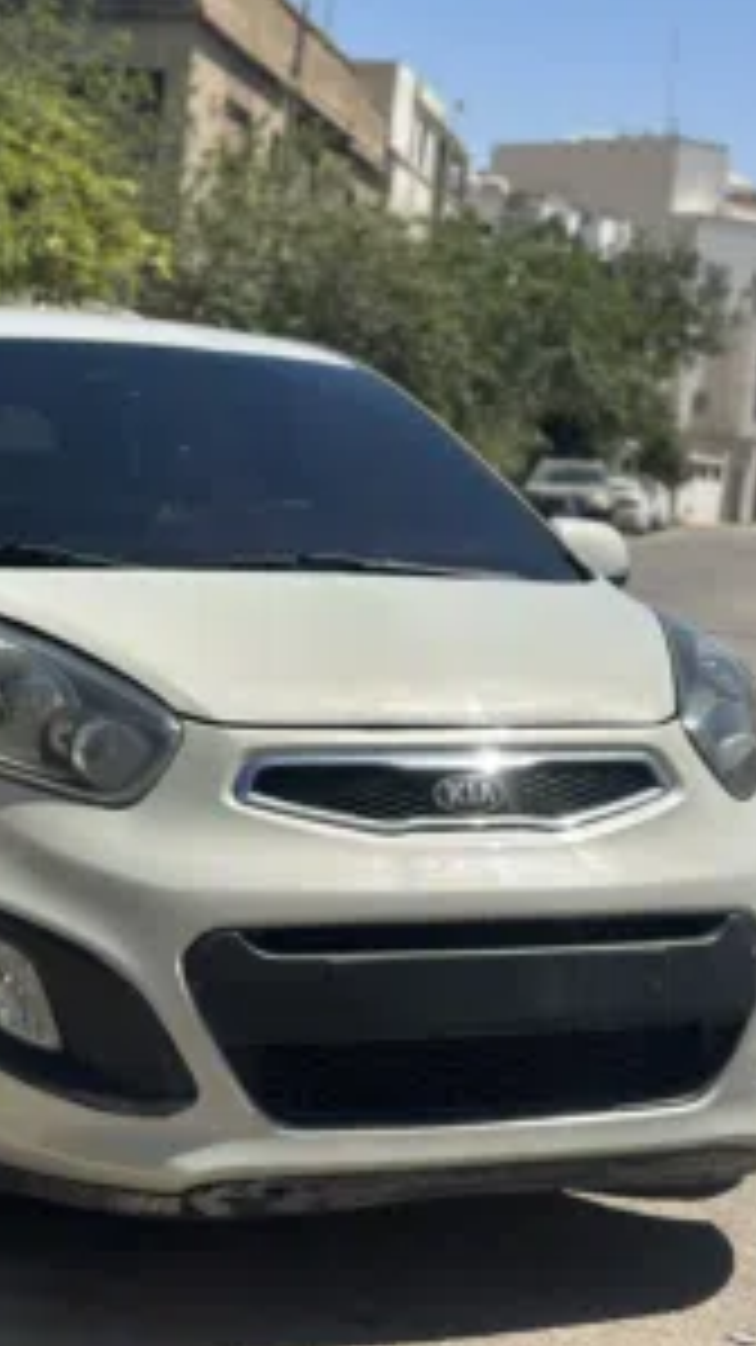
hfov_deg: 17.1
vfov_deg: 30.2
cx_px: 130
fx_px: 2497
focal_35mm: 70
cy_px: 639
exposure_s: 1/8929
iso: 100
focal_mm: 6.86
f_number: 1.78
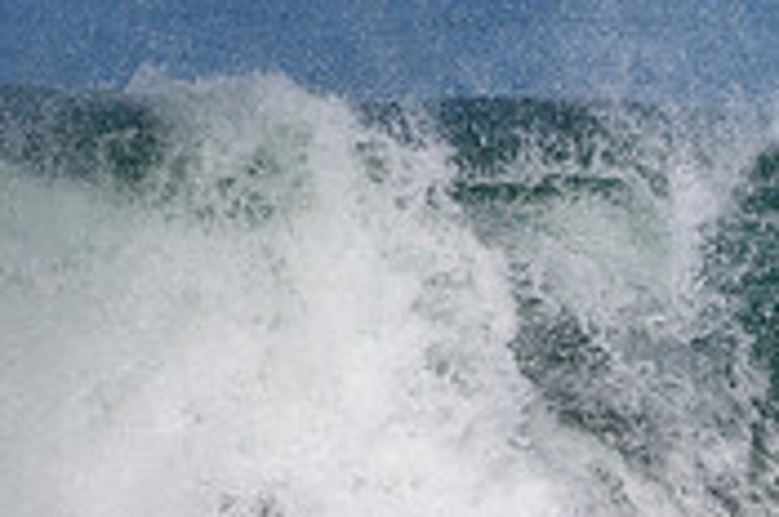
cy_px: 729
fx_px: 53825
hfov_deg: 0.8
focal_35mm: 2492
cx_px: 1028
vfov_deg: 0.5
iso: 320
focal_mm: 500
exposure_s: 1/2000
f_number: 5.6
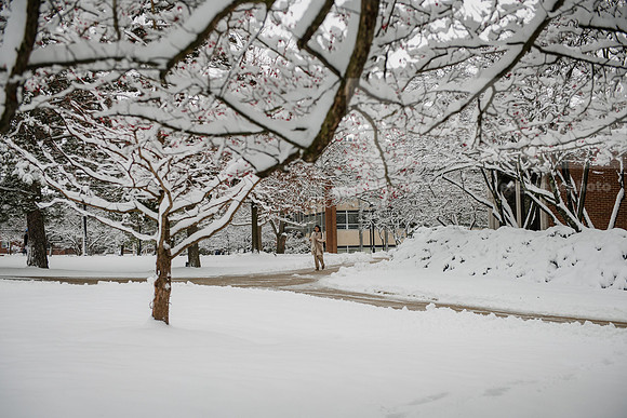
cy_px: 209
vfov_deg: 27.0
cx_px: 314
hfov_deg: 39.6
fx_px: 871
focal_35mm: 50
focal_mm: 50
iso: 250
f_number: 3.5
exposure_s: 1/400
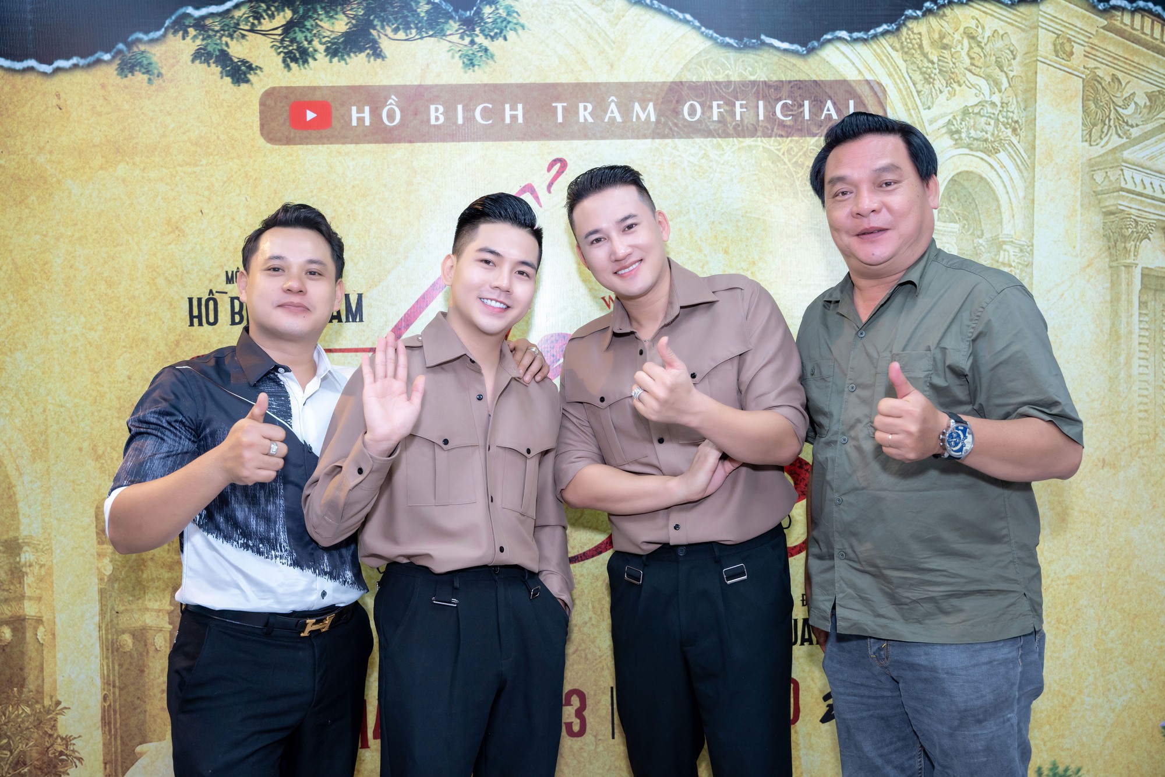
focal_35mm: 33
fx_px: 1081
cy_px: 388
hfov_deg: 56.6
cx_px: 582
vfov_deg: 39.5
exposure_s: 1/125
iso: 1250
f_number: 4
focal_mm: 33.4
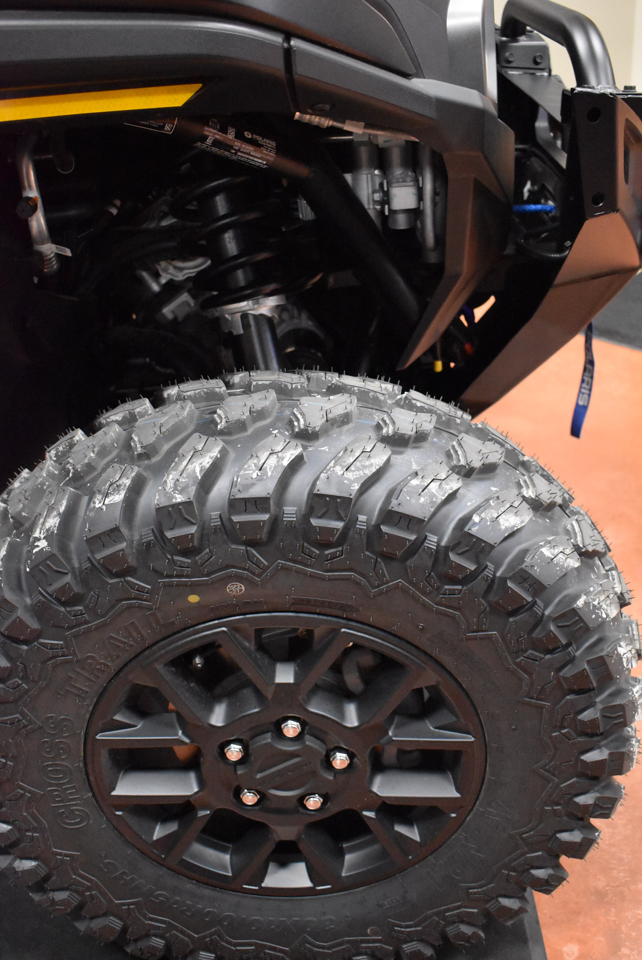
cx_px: 321
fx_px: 961
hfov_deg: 36.9
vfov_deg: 53.1
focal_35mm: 36
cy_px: 480
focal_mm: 24
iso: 7200
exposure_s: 1/125
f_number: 3.8
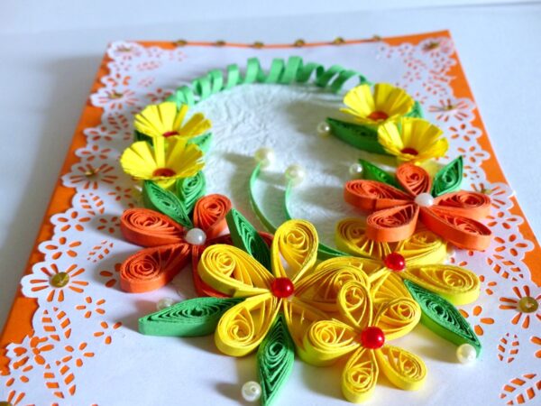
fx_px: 703
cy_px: 203
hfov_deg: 42.1
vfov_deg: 32.2
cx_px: 270
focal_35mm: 45
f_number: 2.8
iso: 320
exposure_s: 1/60
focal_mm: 8.1
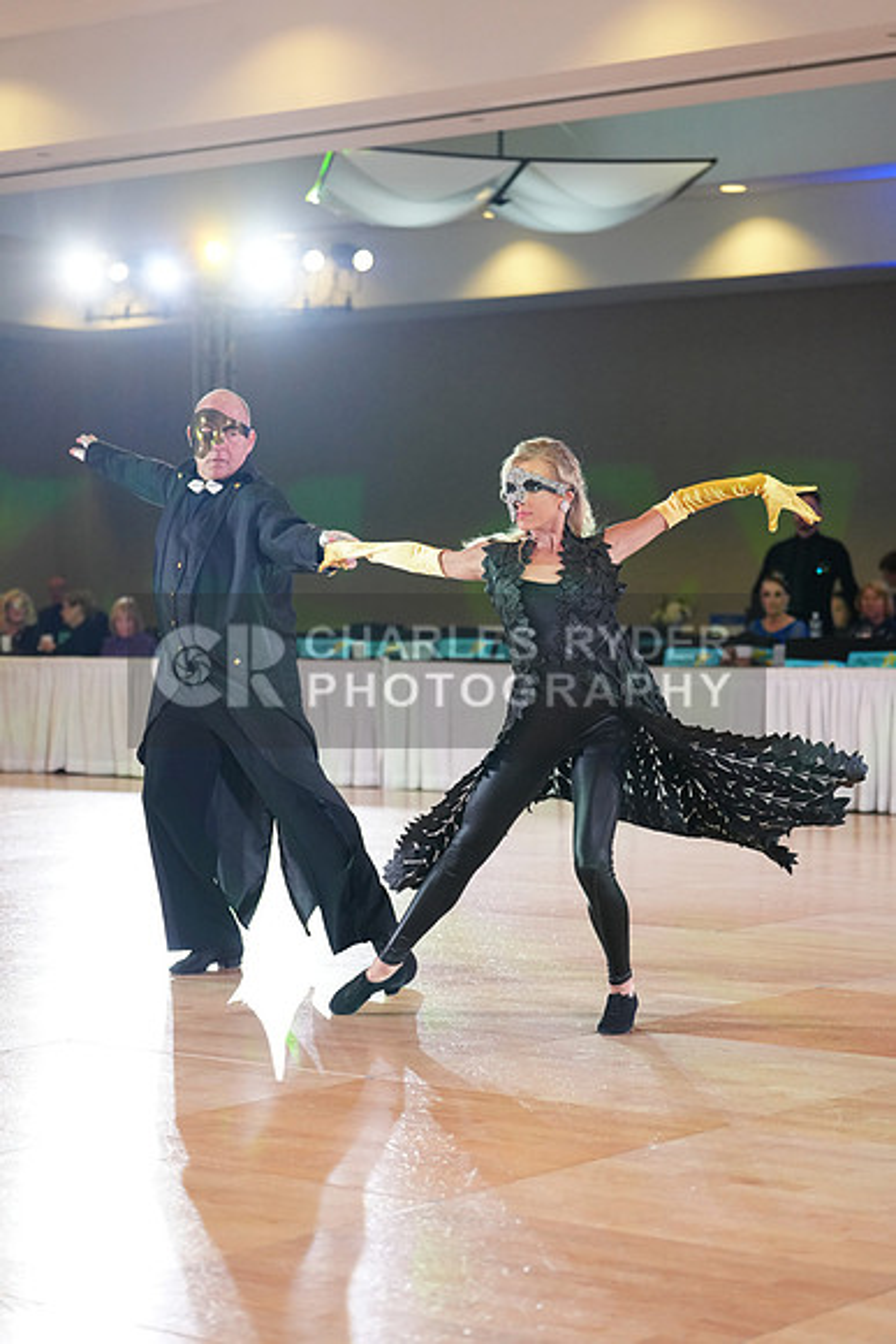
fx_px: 2798
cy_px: 672
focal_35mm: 75
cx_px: 448
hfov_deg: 18.2
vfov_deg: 27.0
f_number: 2.8
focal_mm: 75
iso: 2500
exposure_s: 1/500
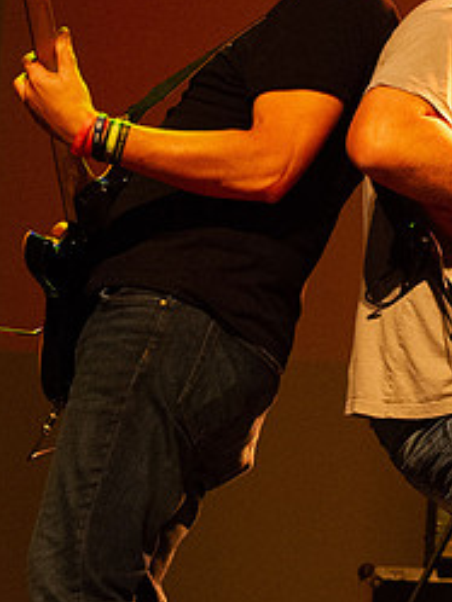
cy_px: 136
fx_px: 3462
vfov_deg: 9.9
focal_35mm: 199
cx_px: 294
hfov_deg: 7.5
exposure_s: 1/125
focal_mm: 70
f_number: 6.3
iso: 8000
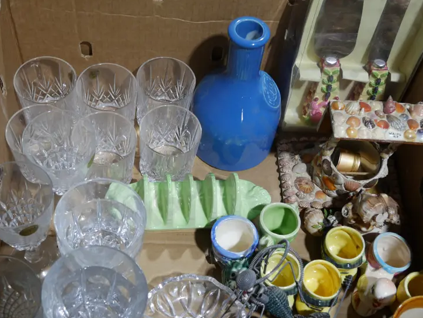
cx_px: 216
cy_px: 165
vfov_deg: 30.3
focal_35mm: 48
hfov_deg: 39.6
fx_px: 587
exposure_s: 1/60
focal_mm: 17
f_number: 4
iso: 200
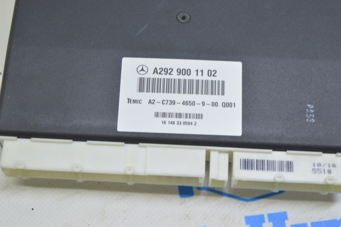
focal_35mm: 82
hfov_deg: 24.6
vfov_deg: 16.5
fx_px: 781
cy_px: 114
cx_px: 170
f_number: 5.6
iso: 400
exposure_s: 1/20
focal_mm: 55
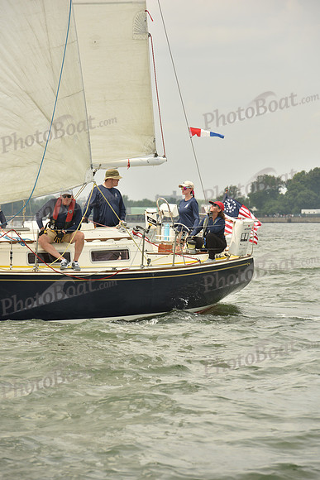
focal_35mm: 200
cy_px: 240
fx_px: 2665
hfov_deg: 6.9
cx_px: 160
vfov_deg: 10.3
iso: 250
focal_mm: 200
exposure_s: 1/640
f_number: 10
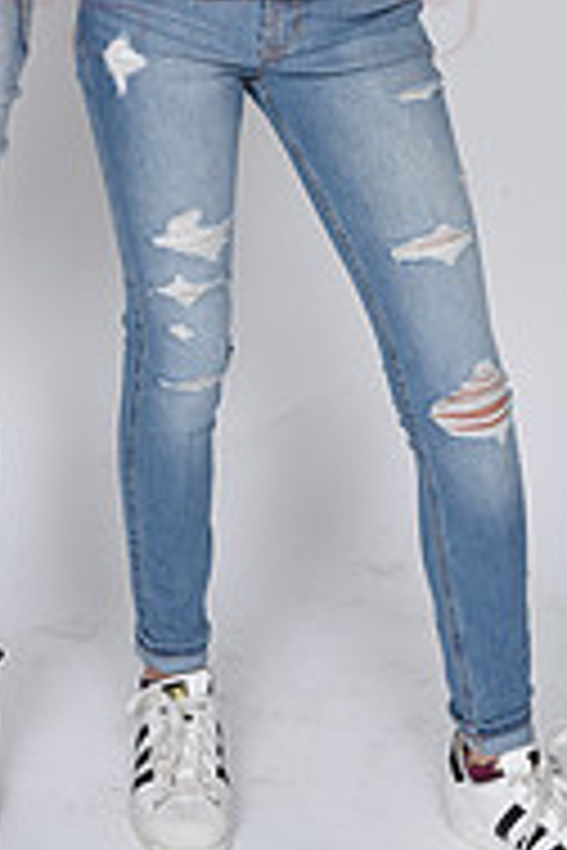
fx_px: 3189
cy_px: -175
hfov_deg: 10.1
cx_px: 106
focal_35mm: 135
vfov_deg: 14.7
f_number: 7.1
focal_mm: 44
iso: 100
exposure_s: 1/160
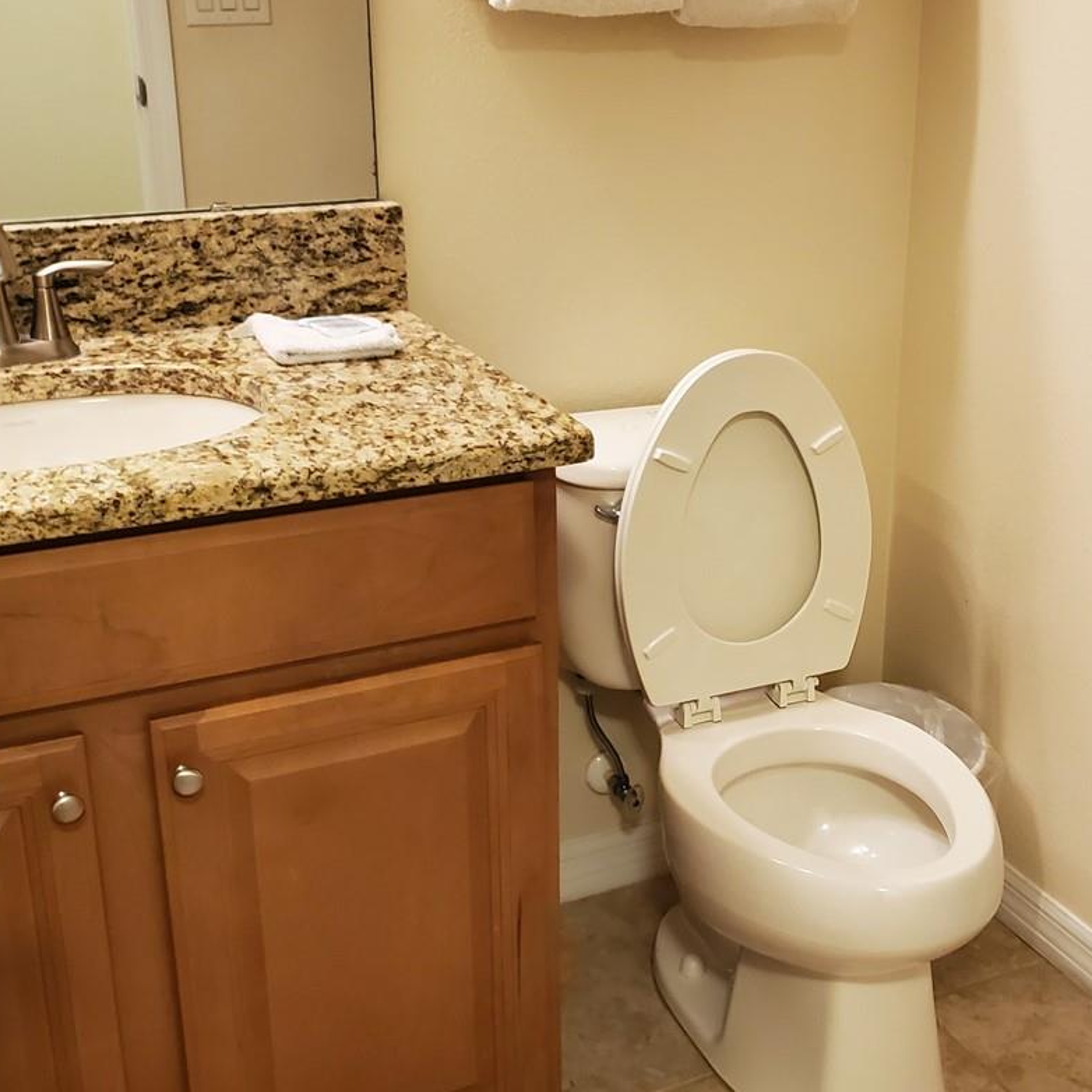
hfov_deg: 35.4
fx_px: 1677
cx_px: 790
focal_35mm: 47
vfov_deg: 36.0
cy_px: 500
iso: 250
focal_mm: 4.3
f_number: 1.5
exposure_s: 1/39
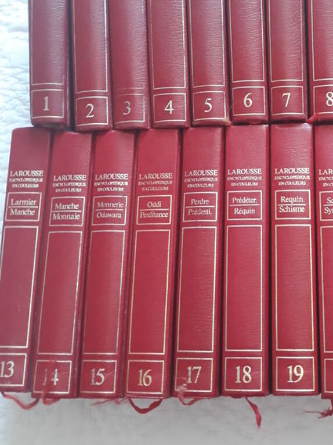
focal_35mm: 47
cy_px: 183
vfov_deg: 40.3
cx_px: 277
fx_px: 603
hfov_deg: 30.0
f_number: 1.7
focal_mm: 3.71
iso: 200
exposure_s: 1/25
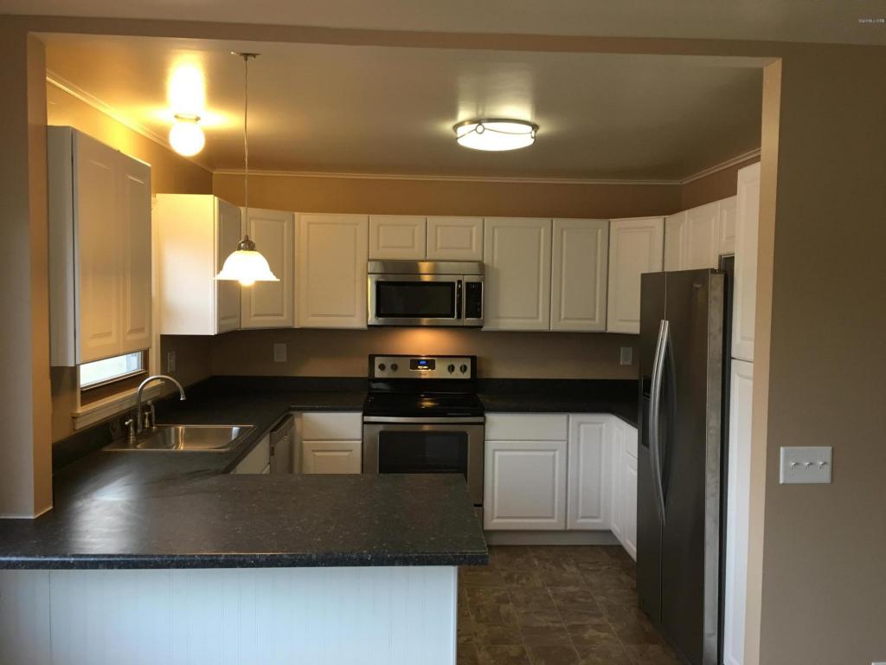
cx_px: 443
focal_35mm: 29
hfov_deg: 61.7
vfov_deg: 48.2
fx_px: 742
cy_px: 332
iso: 80
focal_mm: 4.15
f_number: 2.2
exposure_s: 1/30
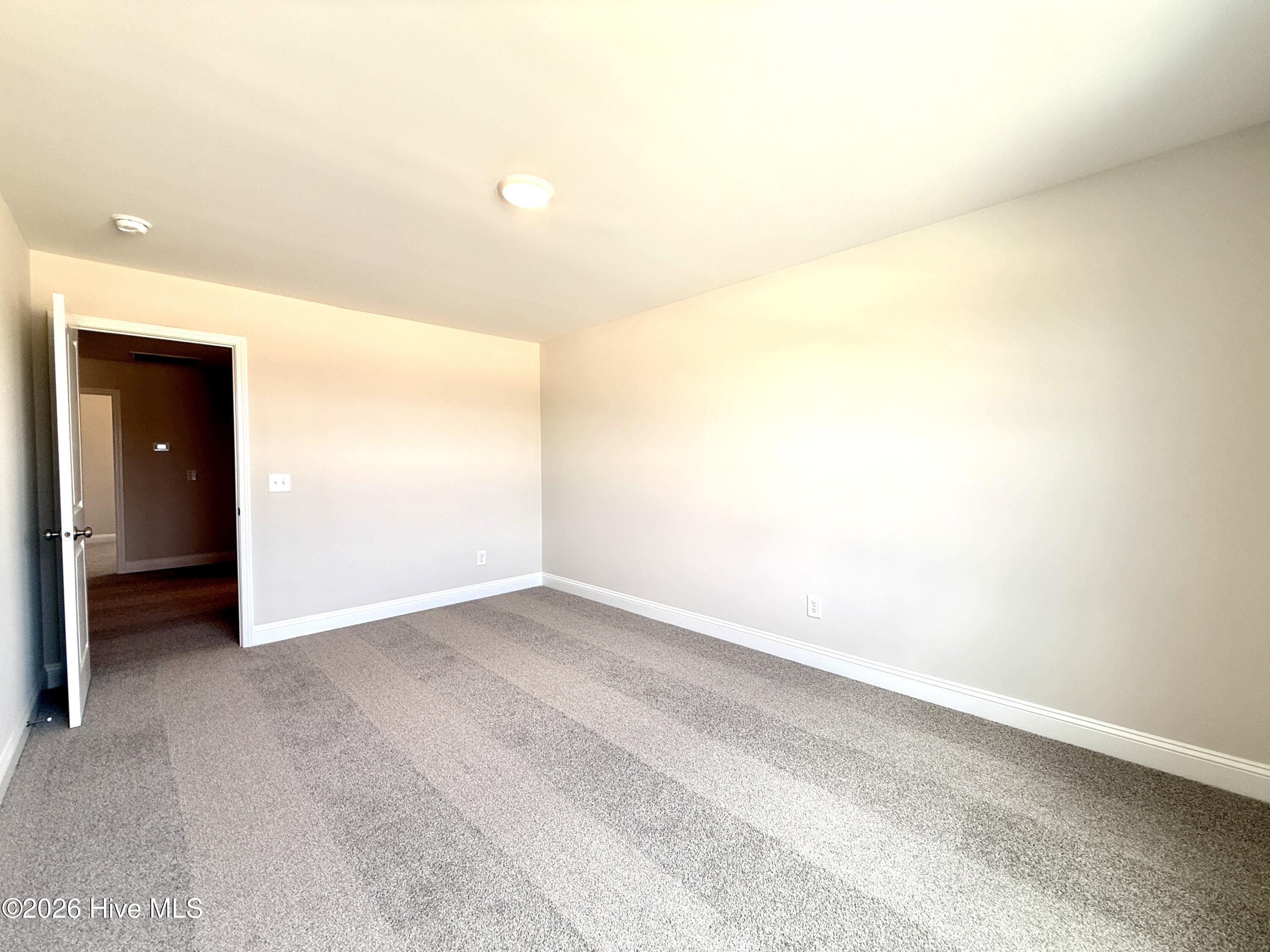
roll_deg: +0.9
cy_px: 476
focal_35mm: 14
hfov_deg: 102.1
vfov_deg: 85.7
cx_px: 635
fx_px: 514
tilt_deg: -1.5
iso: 80
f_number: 2.2
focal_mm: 2.22
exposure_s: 1/120
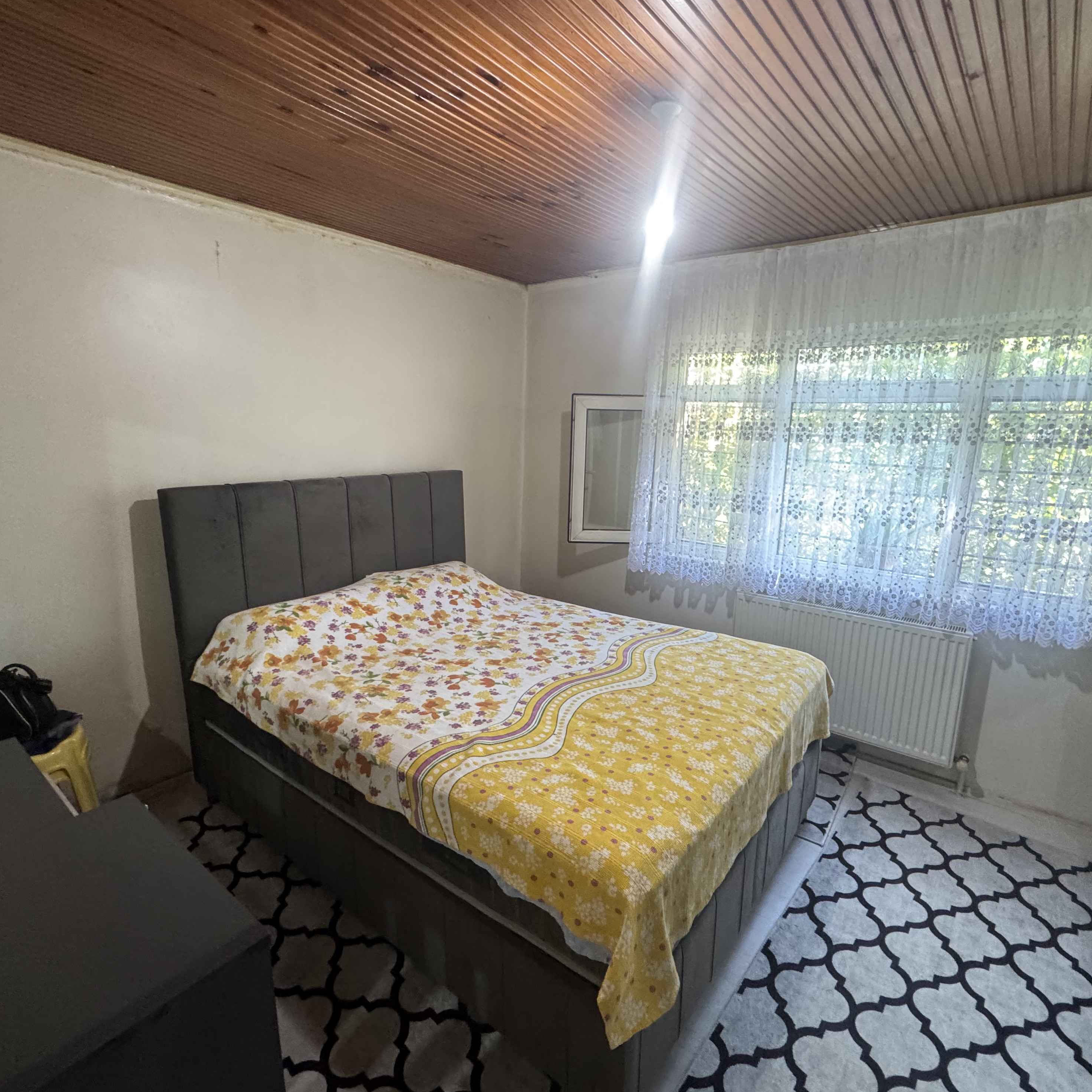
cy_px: 547
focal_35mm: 17
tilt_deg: -11.0
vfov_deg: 84.0
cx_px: 559
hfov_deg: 84.0
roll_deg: -1.6
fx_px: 607
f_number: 2.2
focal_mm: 2.22
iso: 500
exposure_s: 1/50
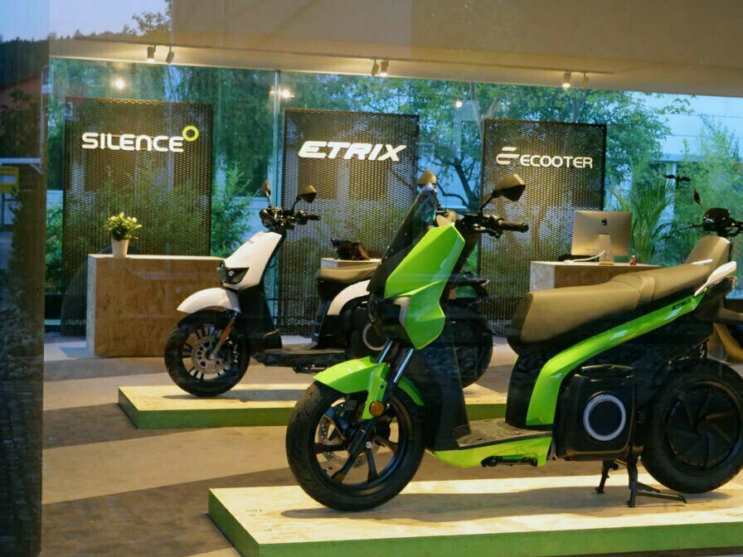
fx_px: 1374
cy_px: 277
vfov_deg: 22.9
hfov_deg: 30.2
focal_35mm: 64
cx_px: 418
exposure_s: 1/50
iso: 3200
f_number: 3.6
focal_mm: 28
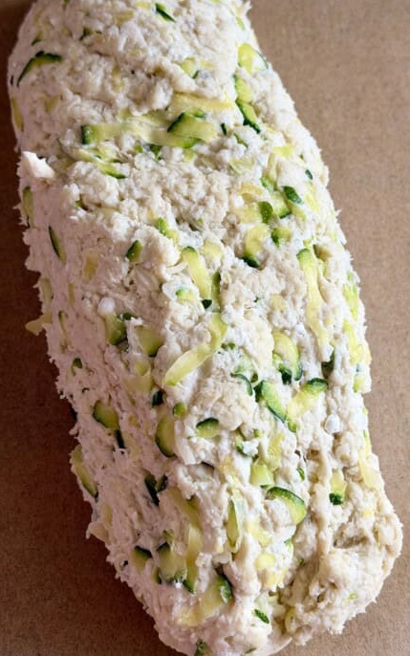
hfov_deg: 18.1
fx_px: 1287
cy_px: 335
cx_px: 208
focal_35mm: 72
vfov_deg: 28.6
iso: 50
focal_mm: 6.8
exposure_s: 1/121
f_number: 1.8
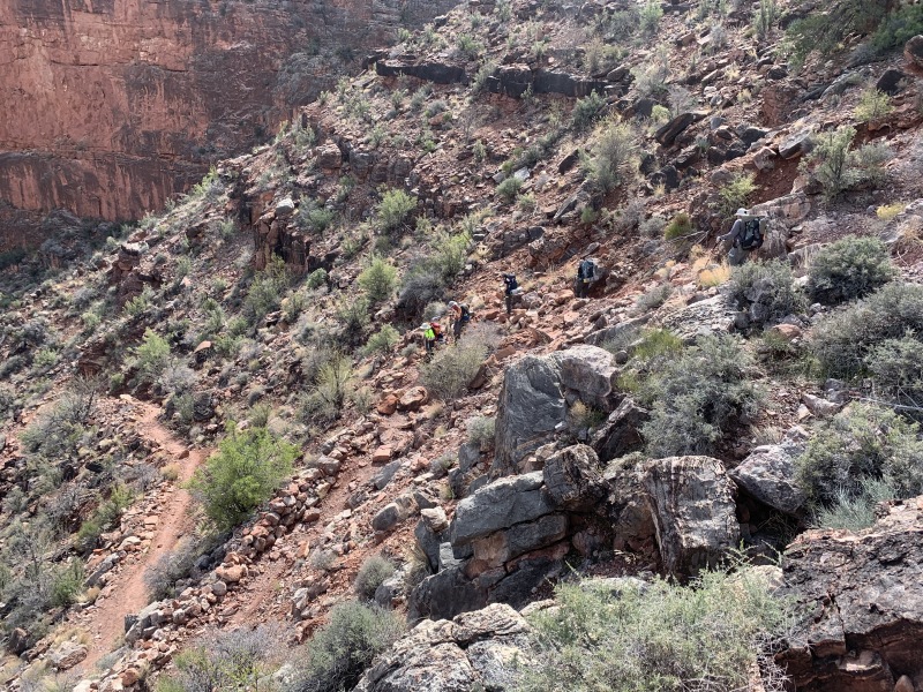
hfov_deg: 67.3
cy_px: 346
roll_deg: -2.3
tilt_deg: -16.1
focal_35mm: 26
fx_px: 693
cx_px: 462
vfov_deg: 53.1
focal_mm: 4.25
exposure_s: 1/660
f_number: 1.8
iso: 25
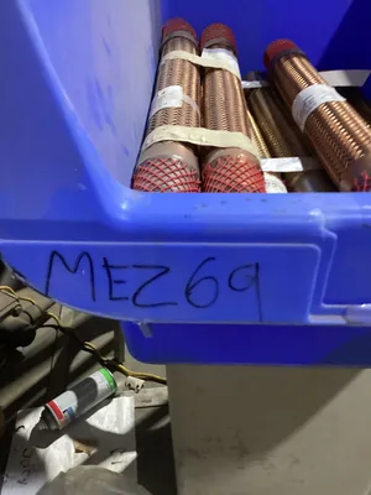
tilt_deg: -36.4
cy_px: 248
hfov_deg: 45.4
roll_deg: +2.7
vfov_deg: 58.4
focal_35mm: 31
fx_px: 443
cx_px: 186
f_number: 2.4
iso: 320
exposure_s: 1/33
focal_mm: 3.3
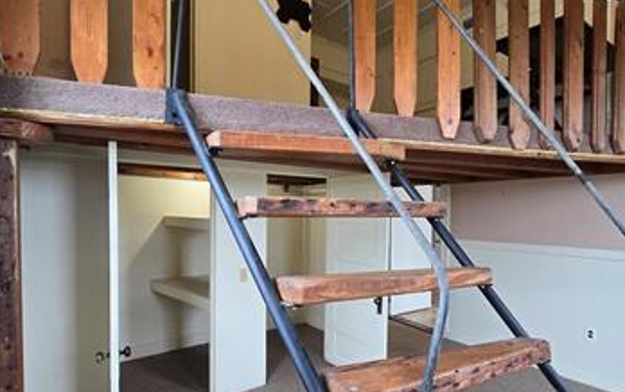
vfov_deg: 62.0
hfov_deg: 88.0
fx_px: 324
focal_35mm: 19
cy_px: 225
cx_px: 316
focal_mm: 2.2
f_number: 2.2
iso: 200
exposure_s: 1/60
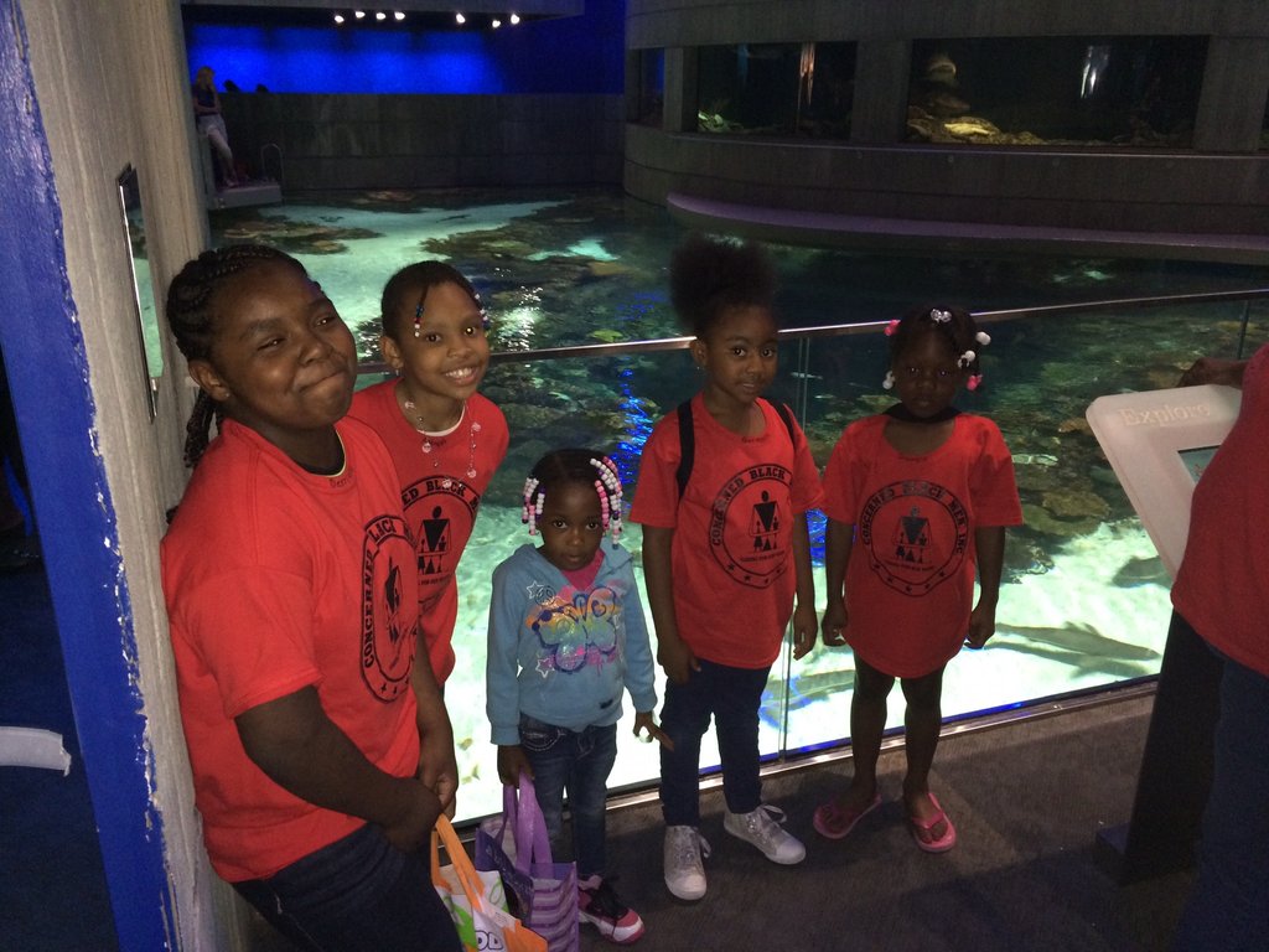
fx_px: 1100
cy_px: 476
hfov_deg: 60.0
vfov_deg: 46.8
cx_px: 634
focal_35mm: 30
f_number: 2.2
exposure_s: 1/16
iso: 250
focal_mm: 4.12
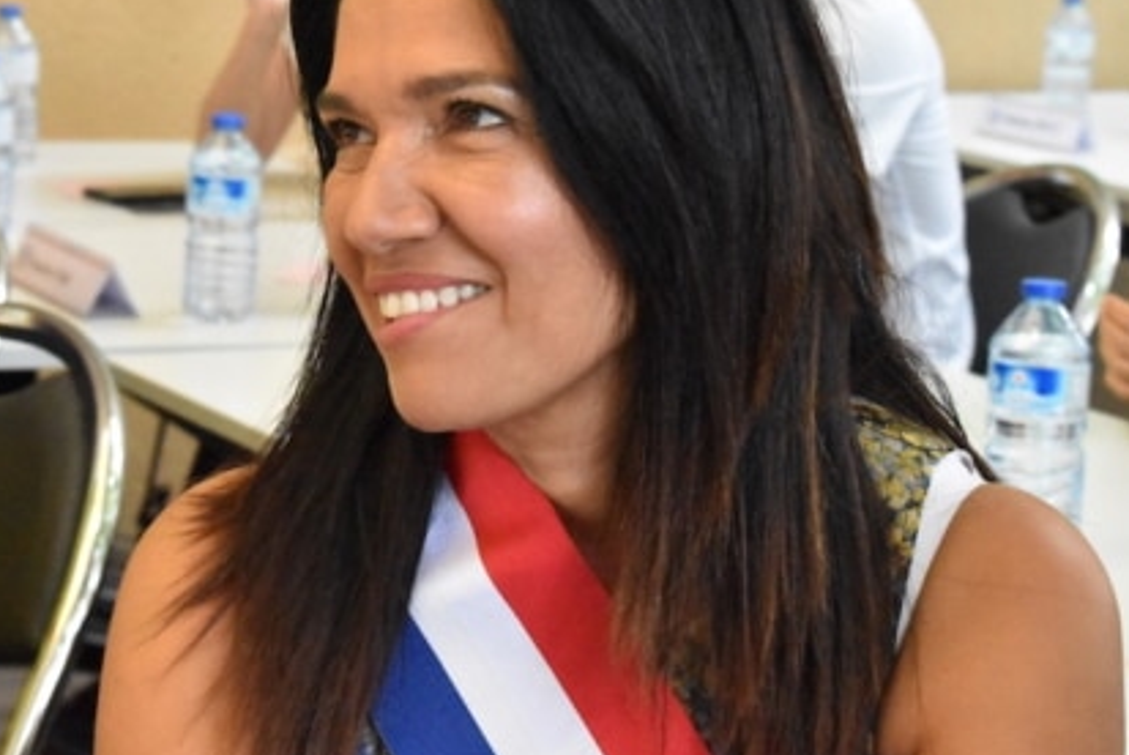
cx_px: 413
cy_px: 315
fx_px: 3757
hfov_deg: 17.1
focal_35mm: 120
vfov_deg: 11.5
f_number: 9
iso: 12800
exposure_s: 1/320
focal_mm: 55
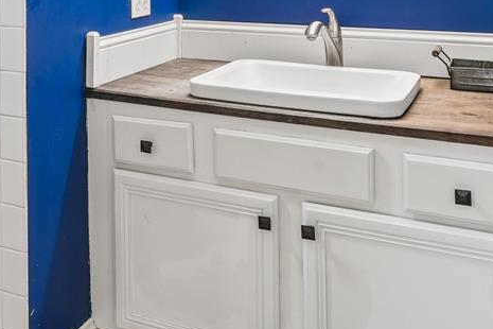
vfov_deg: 27.1
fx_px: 603
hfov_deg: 44.2
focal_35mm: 44
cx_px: 191
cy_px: -61
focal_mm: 16
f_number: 10
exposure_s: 1/5
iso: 400
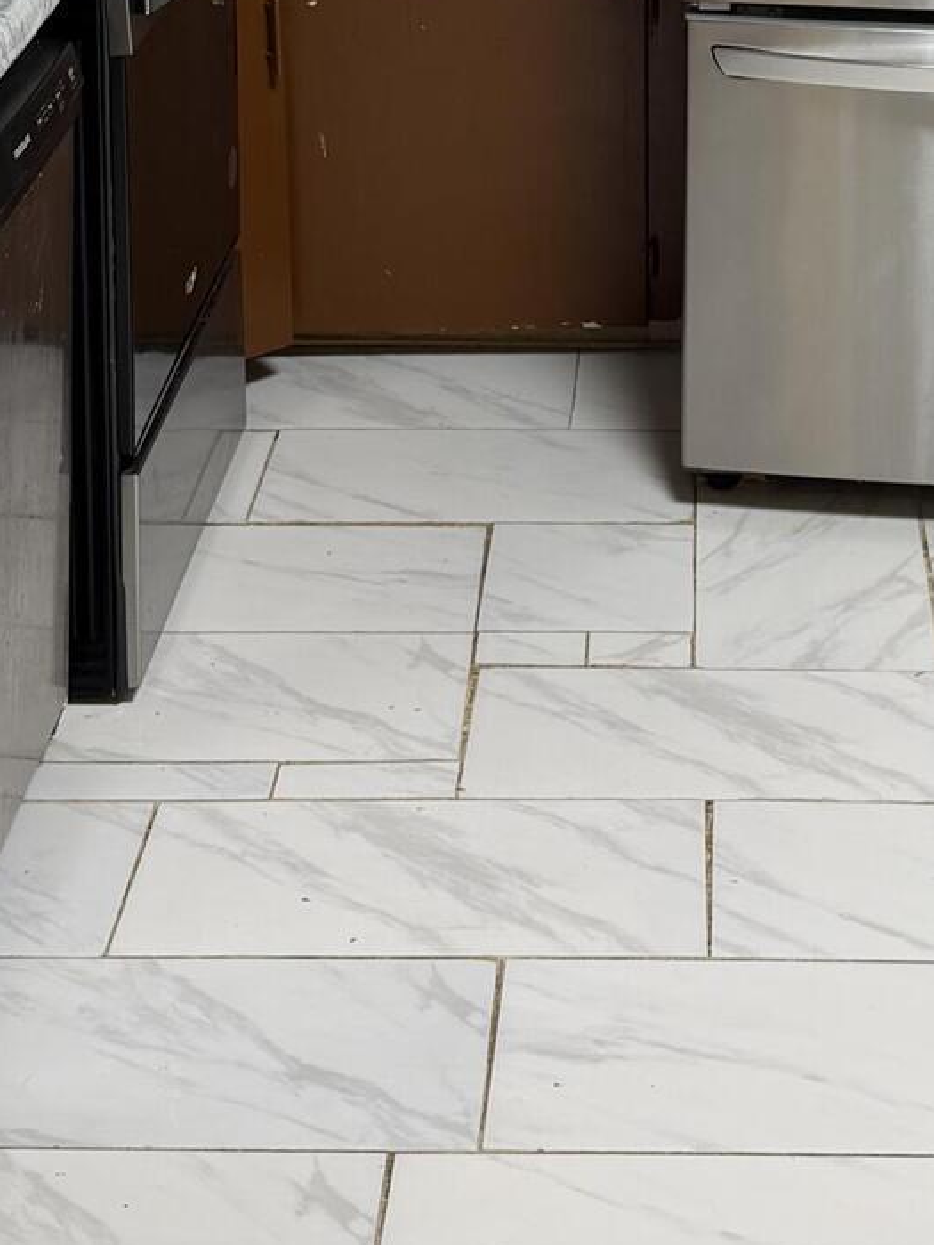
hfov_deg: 18.6
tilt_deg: -11.5
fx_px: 2842
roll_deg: -0.5
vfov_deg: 23.1
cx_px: 665
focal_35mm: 79
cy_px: -167
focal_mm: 6.76
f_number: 1.78
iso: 125
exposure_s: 1/60
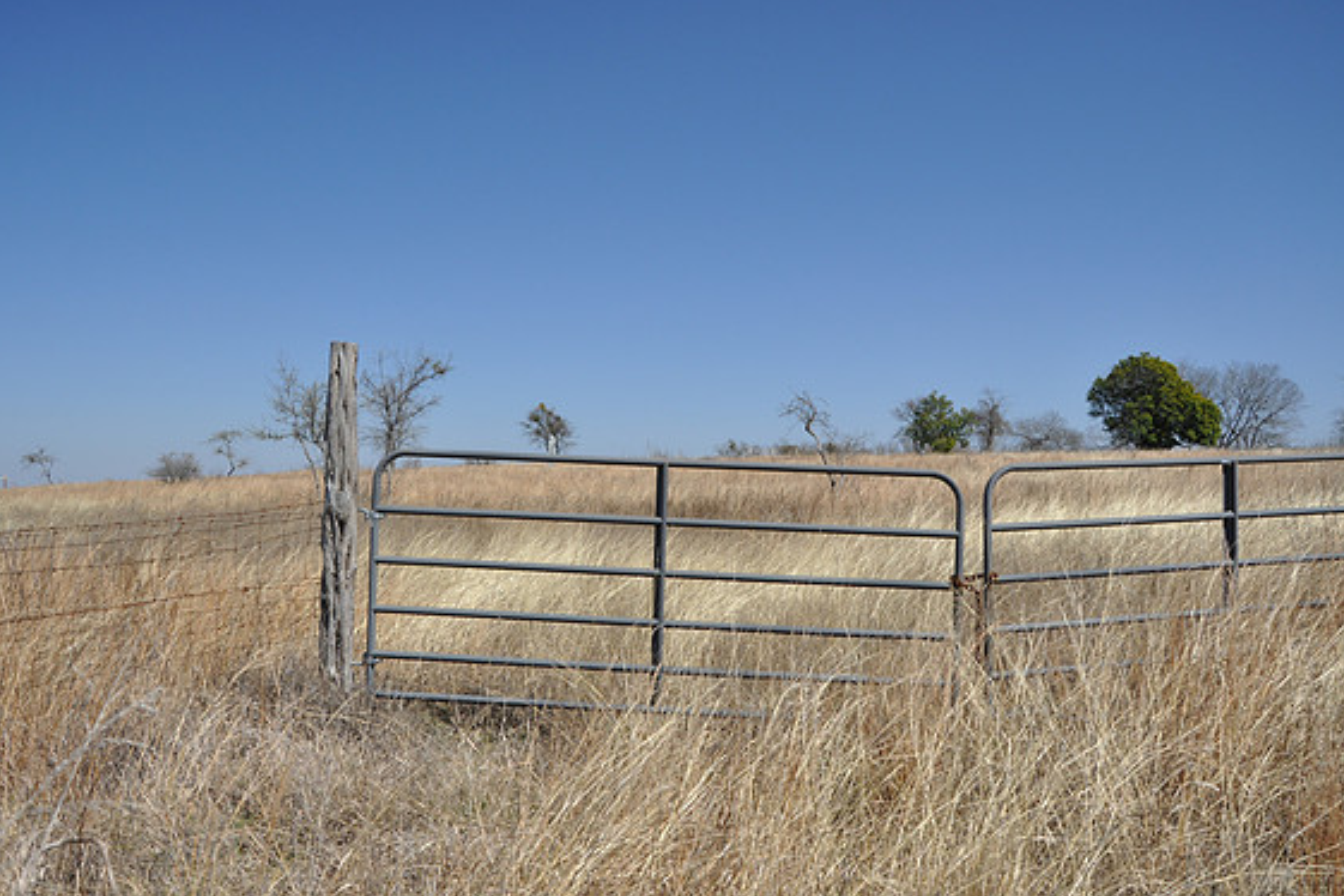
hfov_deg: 57.9
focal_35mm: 33
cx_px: 668
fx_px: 1214
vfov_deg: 40.5
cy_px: 456
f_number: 8
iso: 200
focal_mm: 21
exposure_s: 1/250
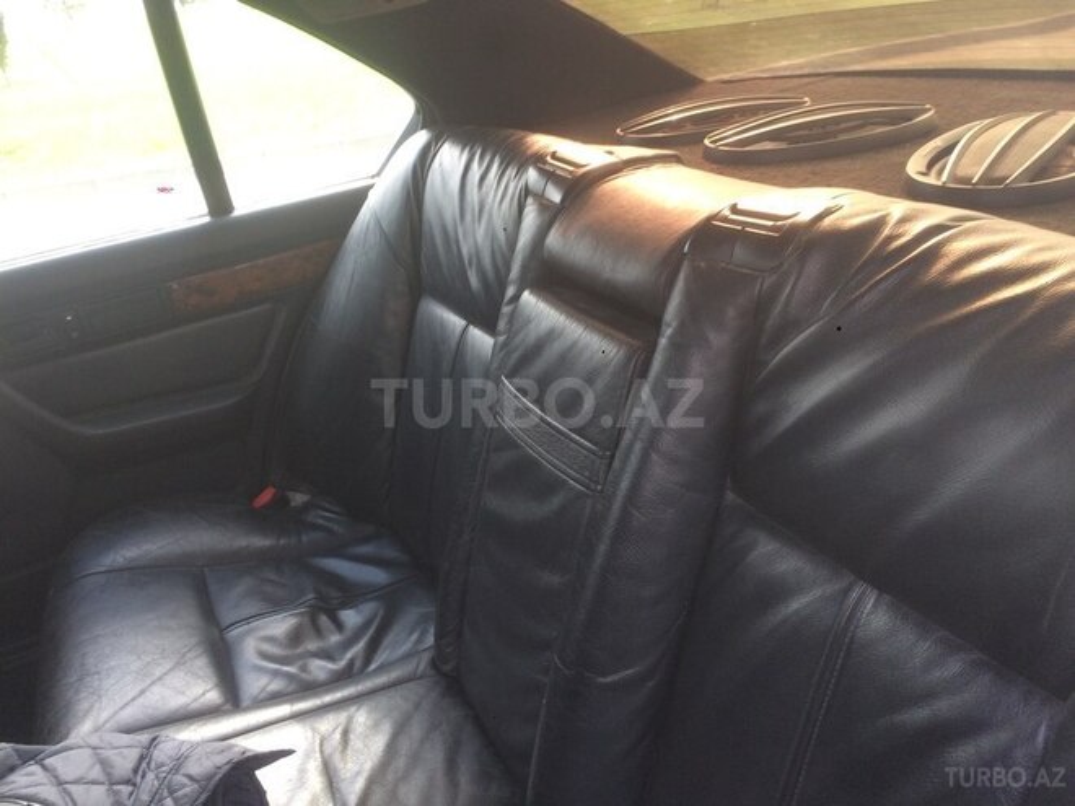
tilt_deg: -27.2
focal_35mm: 29
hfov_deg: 61.7
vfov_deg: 48.2
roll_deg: +5.7
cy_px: 403
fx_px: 901
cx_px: 538
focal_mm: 4.15
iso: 50
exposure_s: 1/100
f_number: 2.2
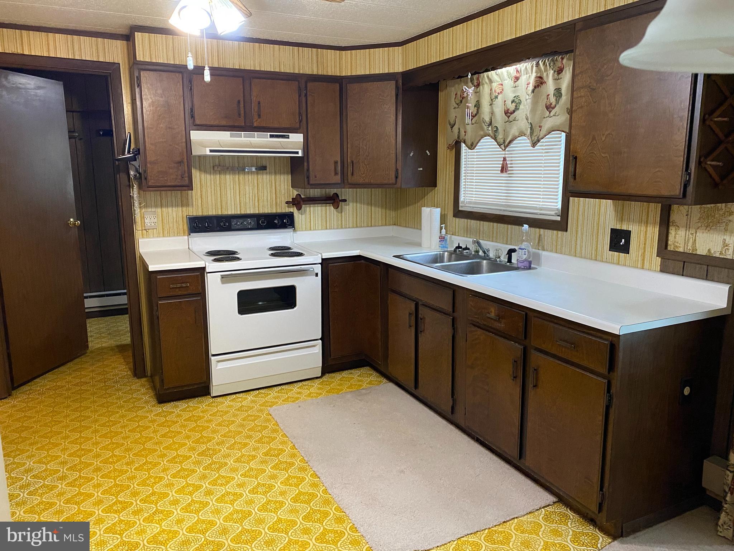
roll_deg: +0.2
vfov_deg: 53.1
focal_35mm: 26
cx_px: 367
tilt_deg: -11.7
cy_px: 276
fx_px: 551
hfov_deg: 67.3
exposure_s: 1/60
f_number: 1.8
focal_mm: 4.25
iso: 400
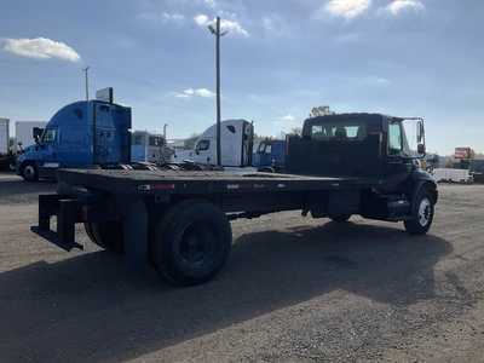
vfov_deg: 48.2
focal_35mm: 29
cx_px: 242
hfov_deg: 61.7
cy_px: 182
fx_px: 405
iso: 25
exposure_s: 1/2801
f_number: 1.8
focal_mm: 3
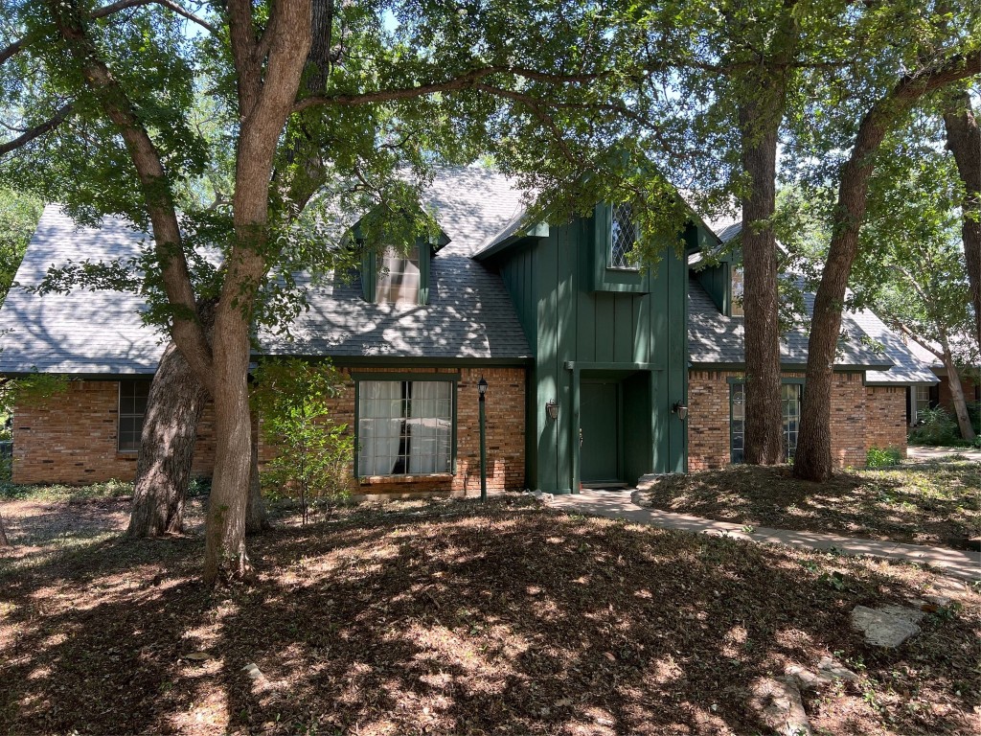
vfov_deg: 53.1
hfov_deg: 67.3
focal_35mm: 26
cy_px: 368
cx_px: 490
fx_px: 737
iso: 40
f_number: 1.5
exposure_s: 1/210
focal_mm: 5.7
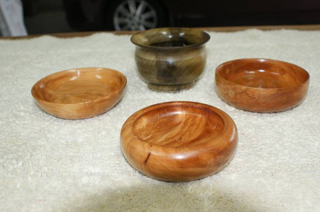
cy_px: 108
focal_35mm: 38
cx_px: 168
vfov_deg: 34.9
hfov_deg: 50.8
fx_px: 337
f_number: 5.6
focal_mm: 24
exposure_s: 1/60
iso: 400
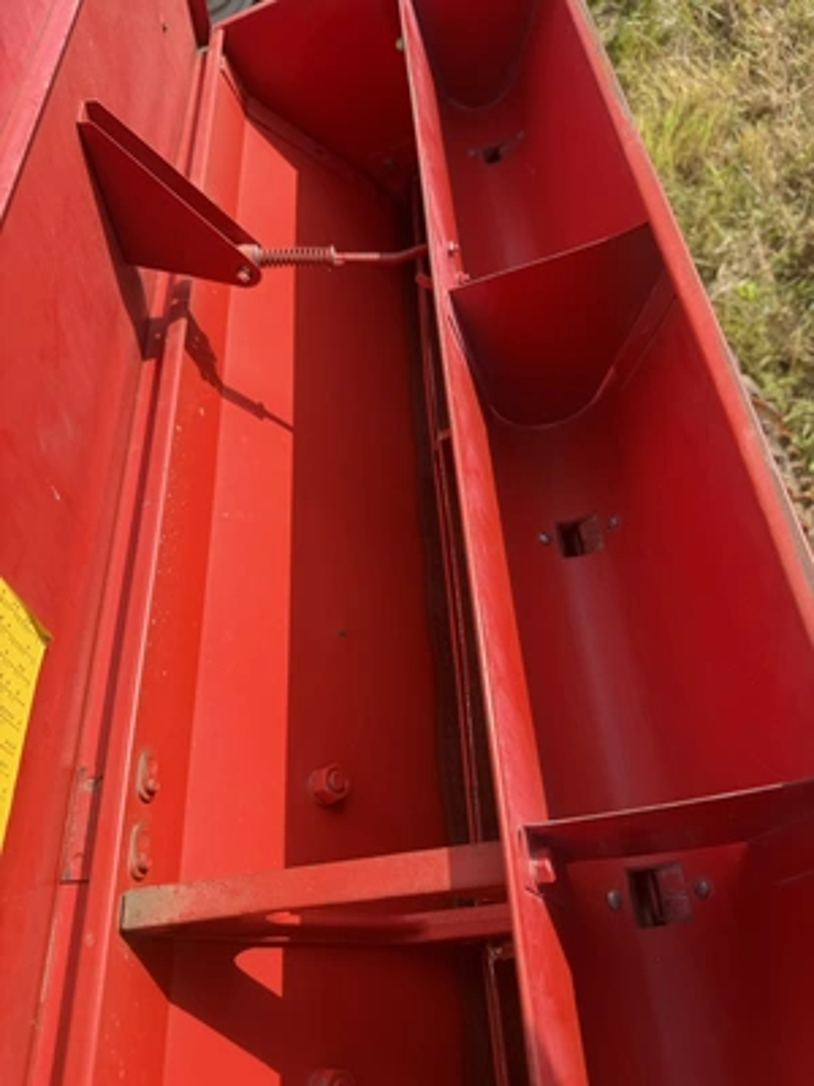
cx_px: 407
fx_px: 752
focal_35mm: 24
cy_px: 543
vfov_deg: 71.6
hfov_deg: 56.8
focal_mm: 6.76
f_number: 1.78
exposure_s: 1/2053
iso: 80
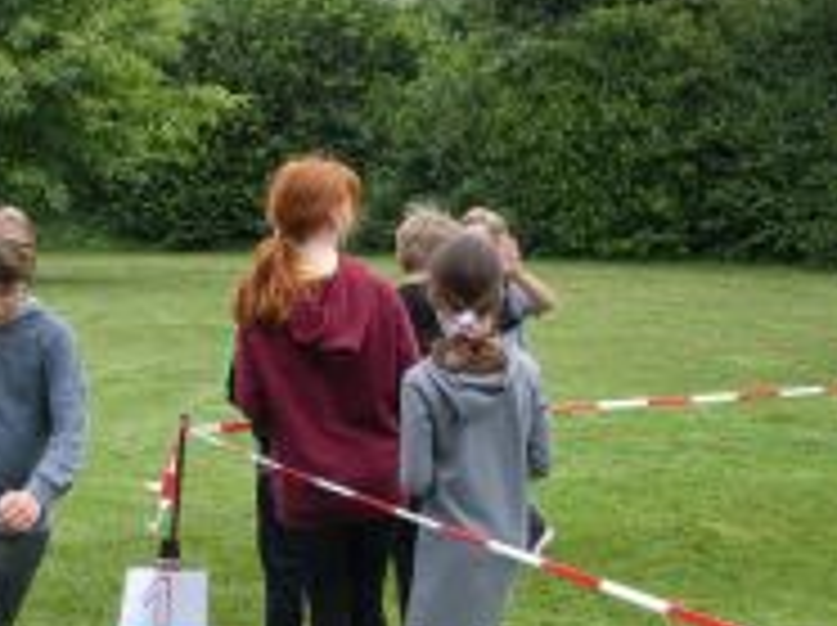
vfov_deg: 17.5
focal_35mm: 84
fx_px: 2028
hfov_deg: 22.7
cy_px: 423
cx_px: 72
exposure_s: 1/250
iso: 80
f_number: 3.6
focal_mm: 7.1
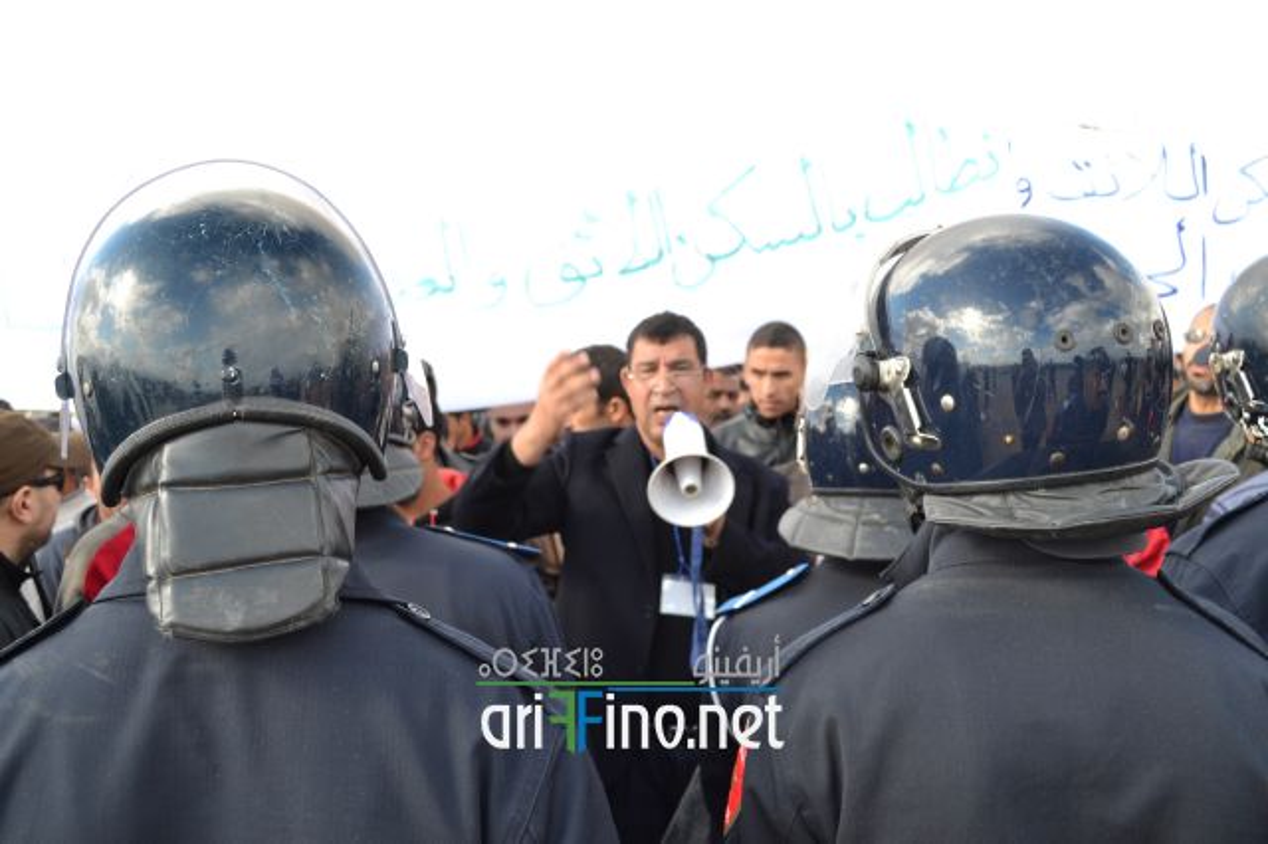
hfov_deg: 62.0
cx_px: 634
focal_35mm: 30
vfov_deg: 43.6
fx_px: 1056
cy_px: 422
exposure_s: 1/125
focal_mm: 20
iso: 100
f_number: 5.6
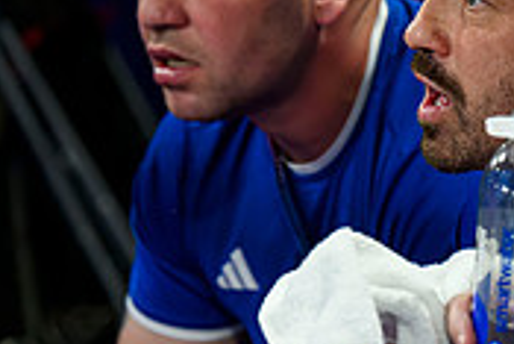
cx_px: 840
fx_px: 5458
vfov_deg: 3.6
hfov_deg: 5.3
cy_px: 43
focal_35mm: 382
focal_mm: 115
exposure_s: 1/1000
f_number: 4
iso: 2000
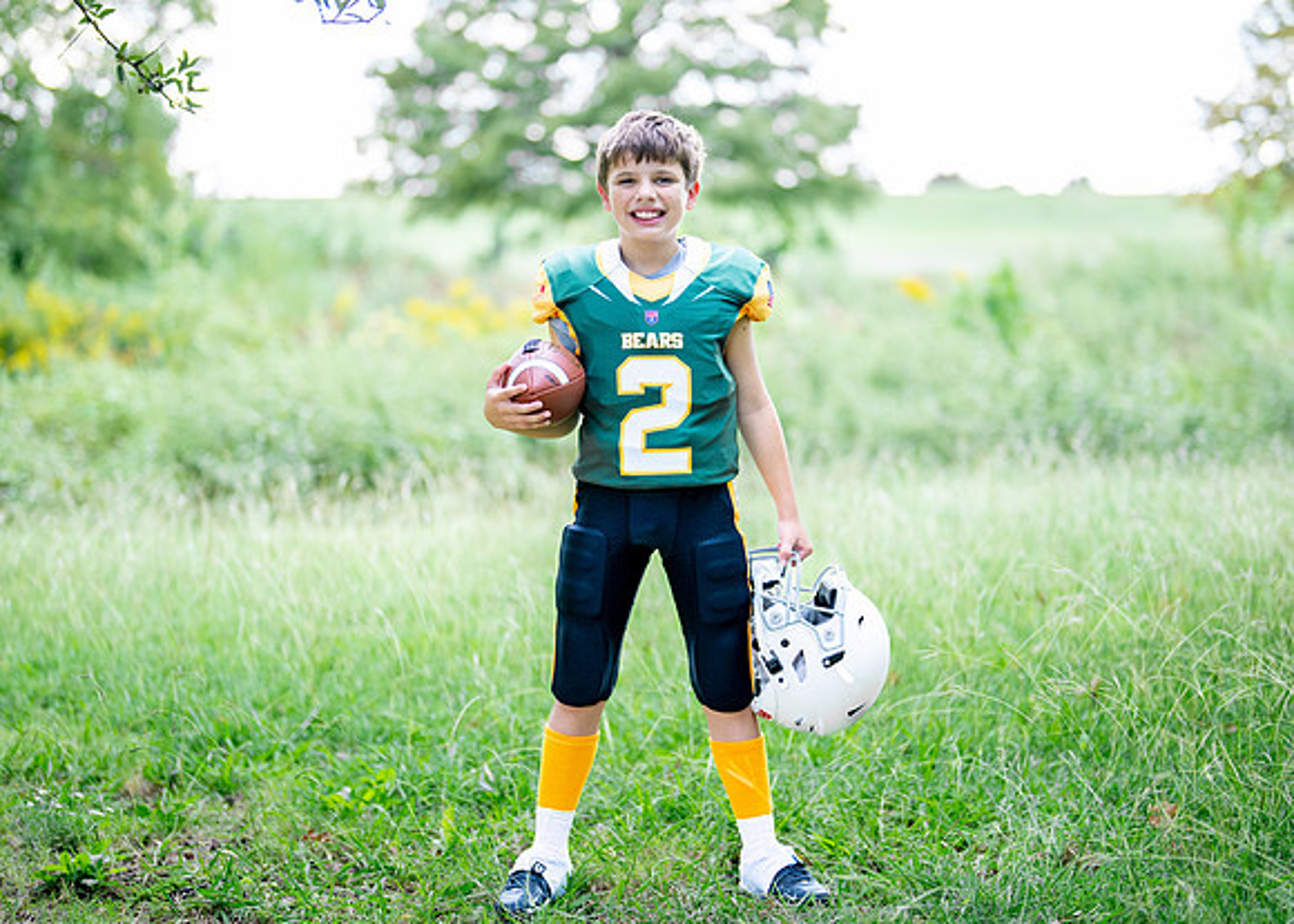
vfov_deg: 23.8
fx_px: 2195
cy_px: 451
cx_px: 657
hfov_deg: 32.9
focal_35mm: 60
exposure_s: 1/1250
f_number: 1.2
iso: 320
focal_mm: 50
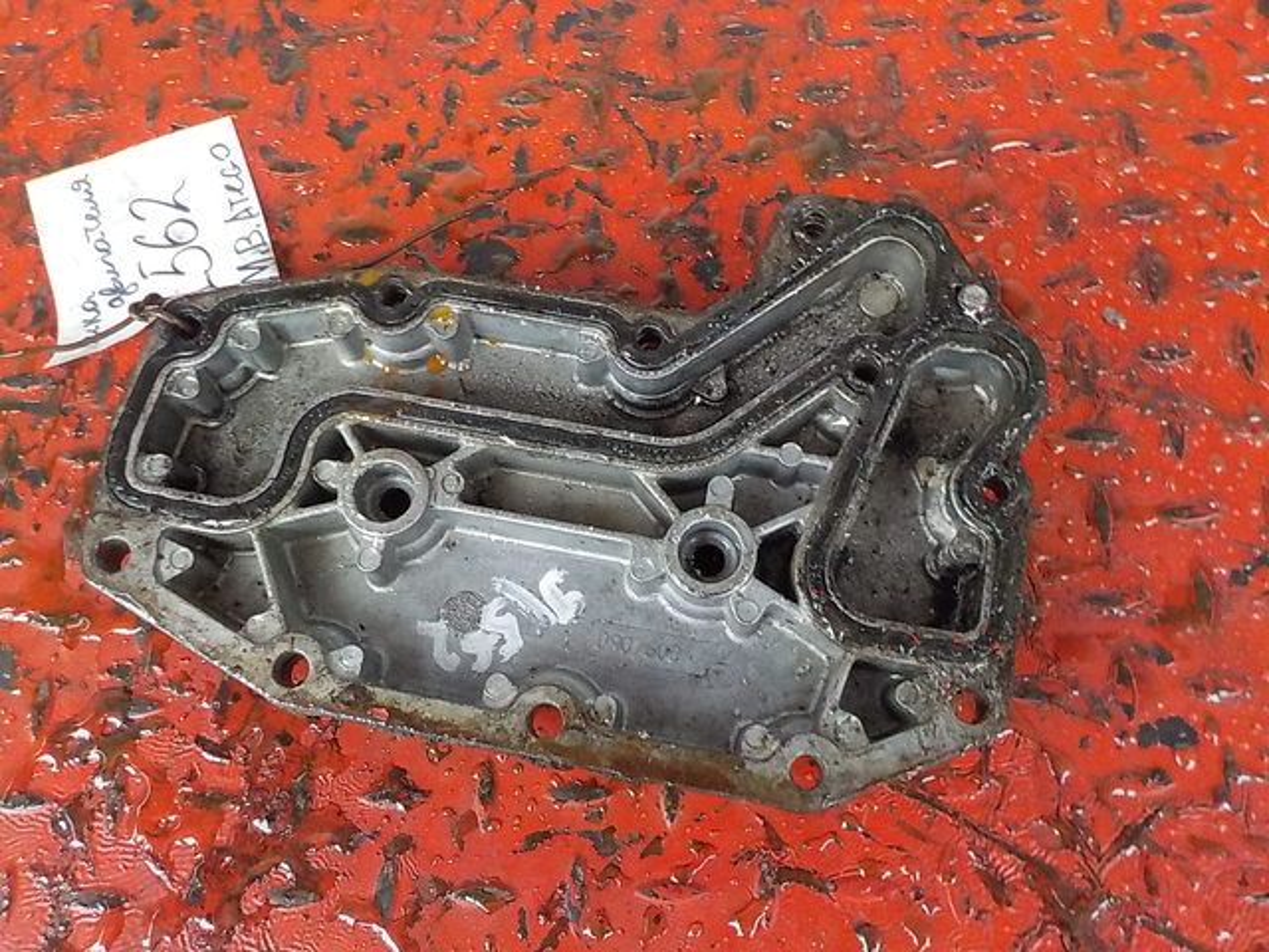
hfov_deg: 60.0
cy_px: 476
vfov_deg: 46.8
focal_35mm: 30
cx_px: 634
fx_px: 1100
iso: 800
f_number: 3.3
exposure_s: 1/50
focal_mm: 4.1
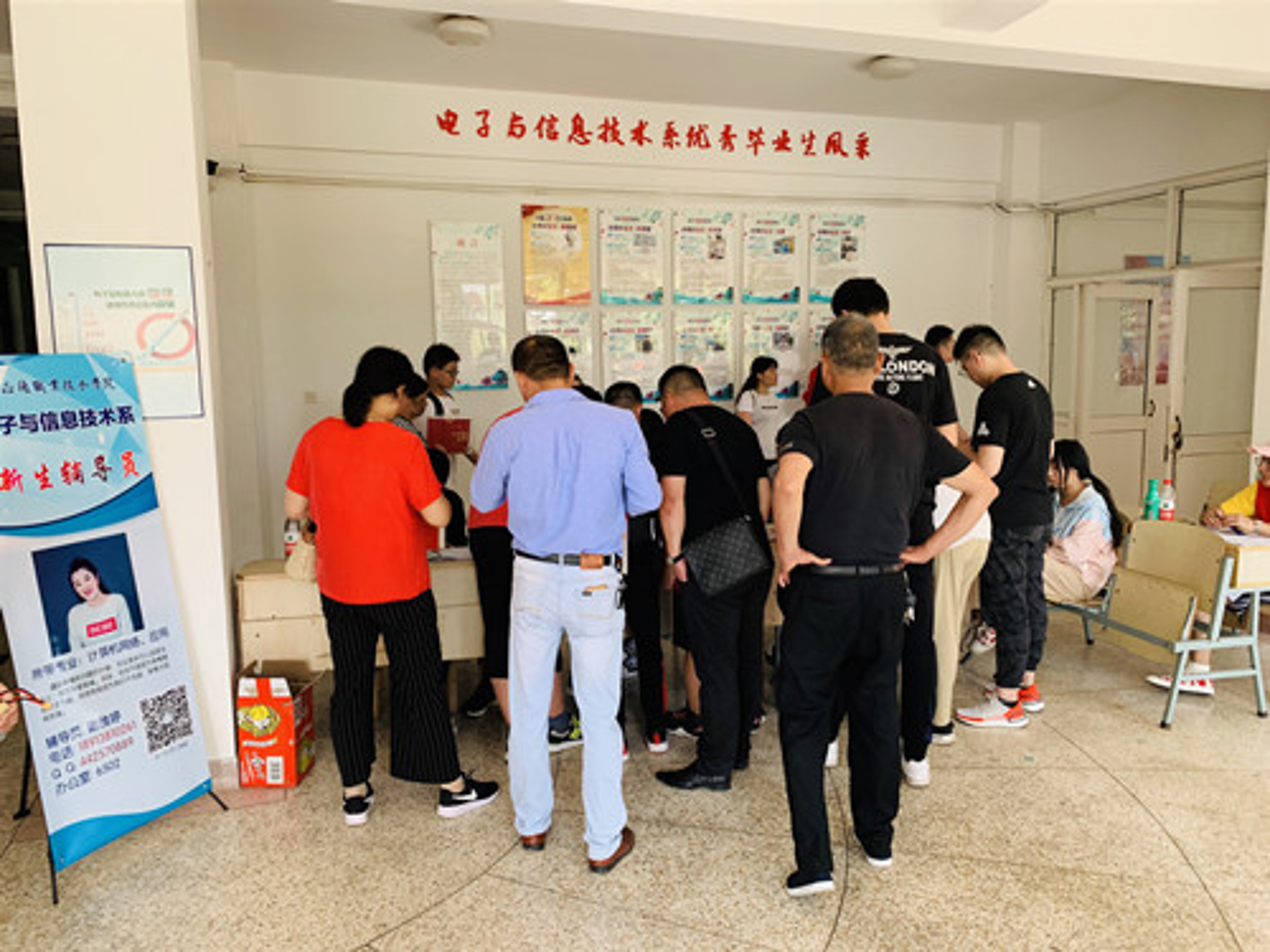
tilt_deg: -7.2
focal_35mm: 26
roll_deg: +0.2
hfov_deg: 67.3
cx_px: 635
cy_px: 476
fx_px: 954
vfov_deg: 53.1
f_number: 1.8
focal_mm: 4.25
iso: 64
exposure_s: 1/121
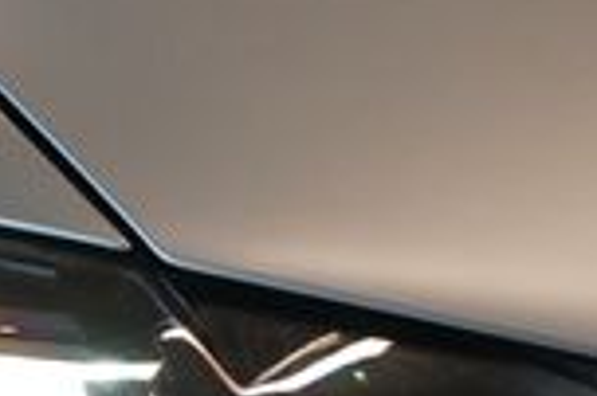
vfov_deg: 3.1
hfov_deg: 4.6
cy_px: 433
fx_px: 7372
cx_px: 621
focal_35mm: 445
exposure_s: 1/160
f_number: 5.6
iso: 2500
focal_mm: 66
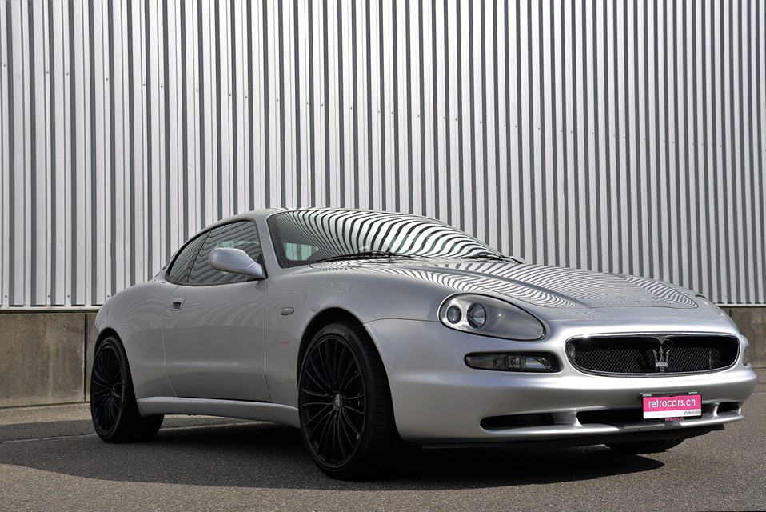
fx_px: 1022
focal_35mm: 48
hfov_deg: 41.1
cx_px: 383
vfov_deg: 28.1
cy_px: 256
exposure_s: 1/400
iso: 200
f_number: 8
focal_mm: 48
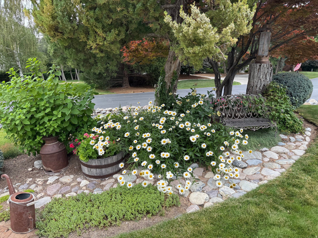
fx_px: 220
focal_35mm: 24
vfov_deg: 56.8
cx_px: 159
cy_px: 119
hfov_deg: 71.6
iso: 64
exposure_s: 1/243
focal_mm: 6.76
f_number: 1.78
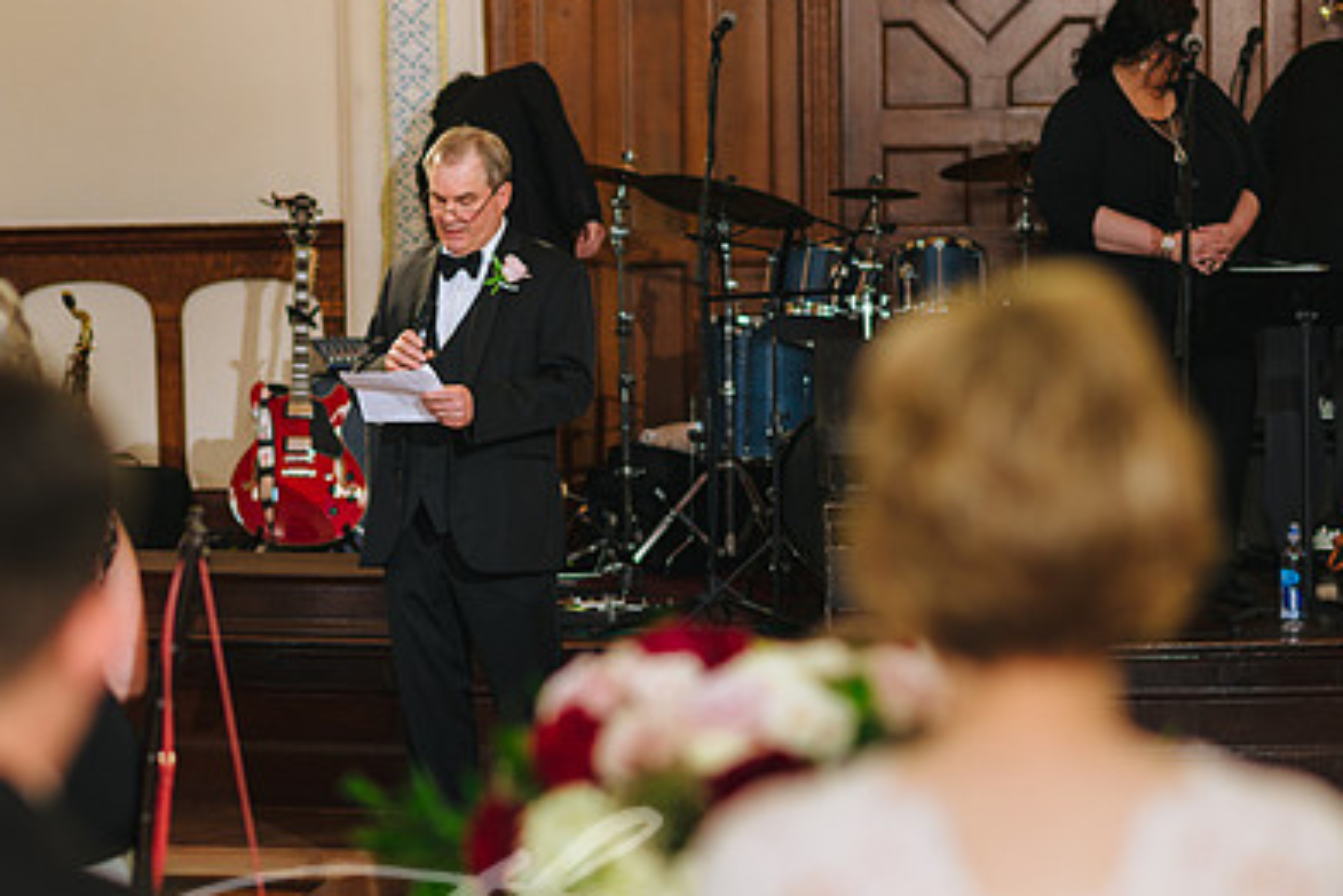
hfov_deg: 16.2
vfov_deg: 10.9
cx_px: 464
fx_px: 4702
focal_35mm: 126
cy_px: 613
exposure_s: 1/160
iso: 320
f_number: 2.5
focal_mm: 85
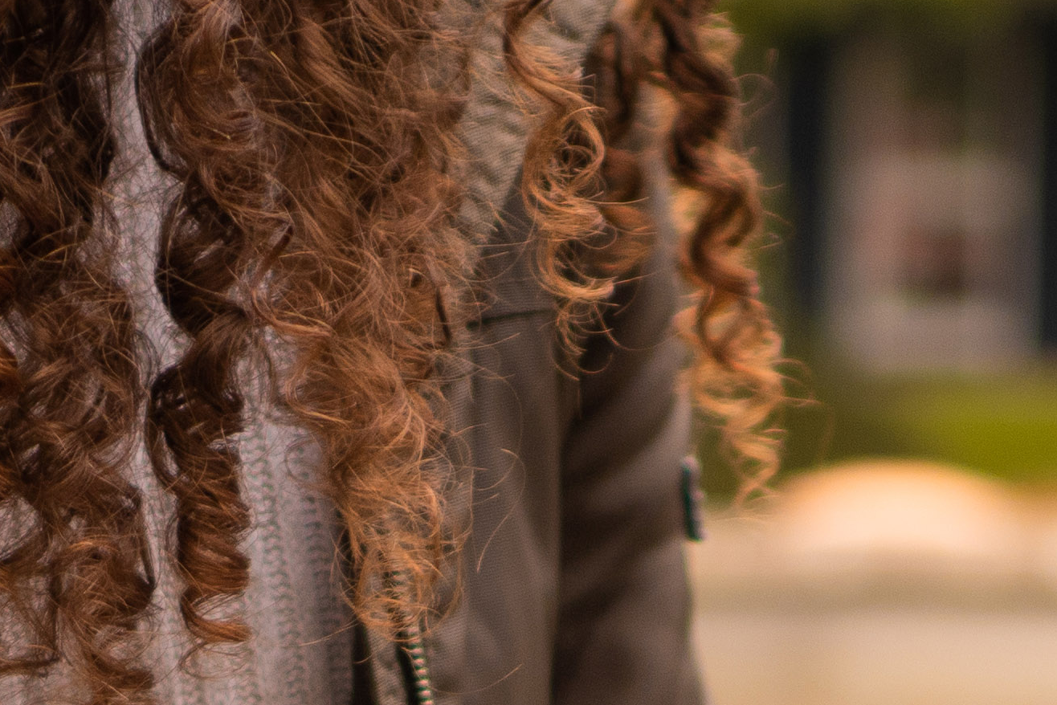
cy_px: 1417
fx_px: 7027
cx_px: 1004
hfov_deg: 8.6
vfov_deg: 5.6
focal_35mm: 239
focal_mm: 35
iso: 200
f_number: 2.2
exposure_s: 1/400
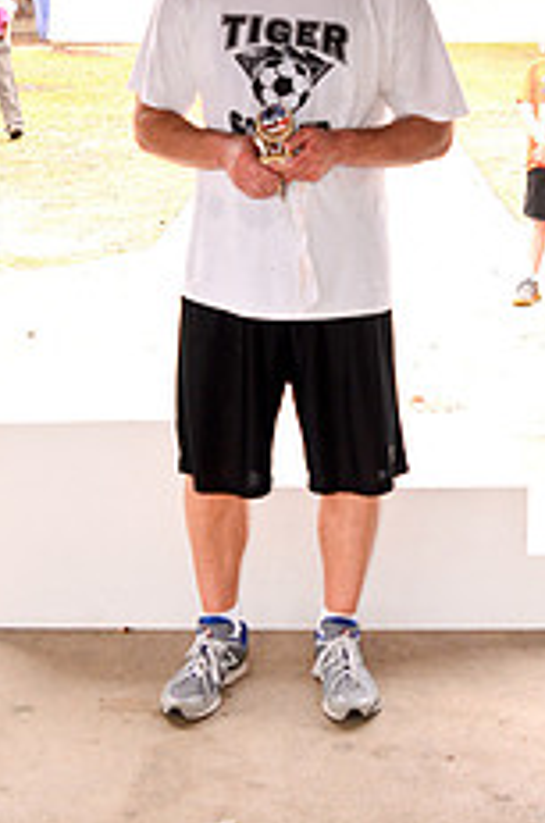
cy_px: 46
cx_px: 346
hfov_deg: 19.3
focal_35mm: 70
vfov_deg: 27.6
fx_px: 1597
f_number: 4.5
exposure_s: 1/125
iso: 640
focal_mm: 24
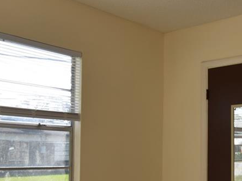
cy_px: 148
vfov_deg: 27.4
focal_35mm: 52
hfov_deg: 35.9
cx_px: 185
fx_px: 364
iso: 100
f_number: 5.6
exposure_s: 1/125
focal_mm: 10
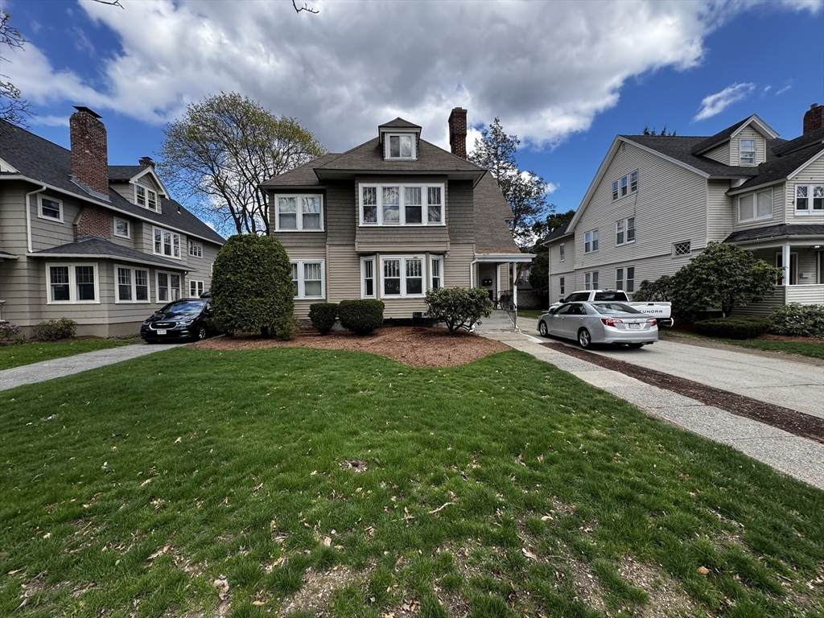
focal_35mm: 14
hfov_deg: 102.1
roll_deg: +1.6
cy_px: 309
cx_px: 412
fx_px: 333
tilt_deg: -3.8
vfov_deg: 85.7
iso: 40
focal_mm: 2.22
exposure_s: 1/565
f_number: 2.2
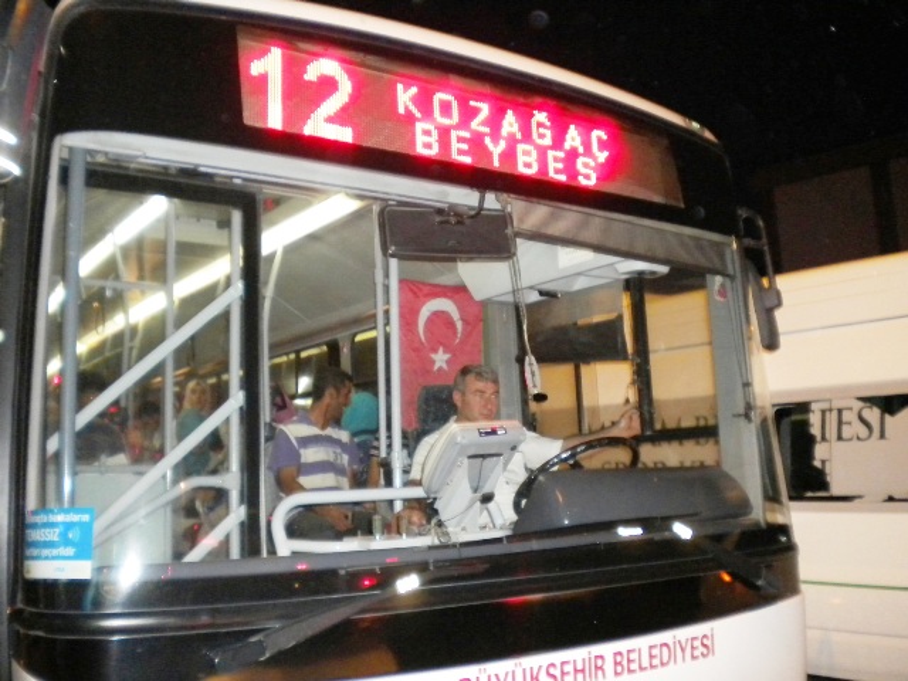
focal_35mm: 35
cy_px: 340
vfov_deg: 40.7
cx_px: 454
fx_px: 918
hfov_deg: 52.6
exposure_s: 1/30
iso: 400
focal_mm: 6.3
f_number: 3.1
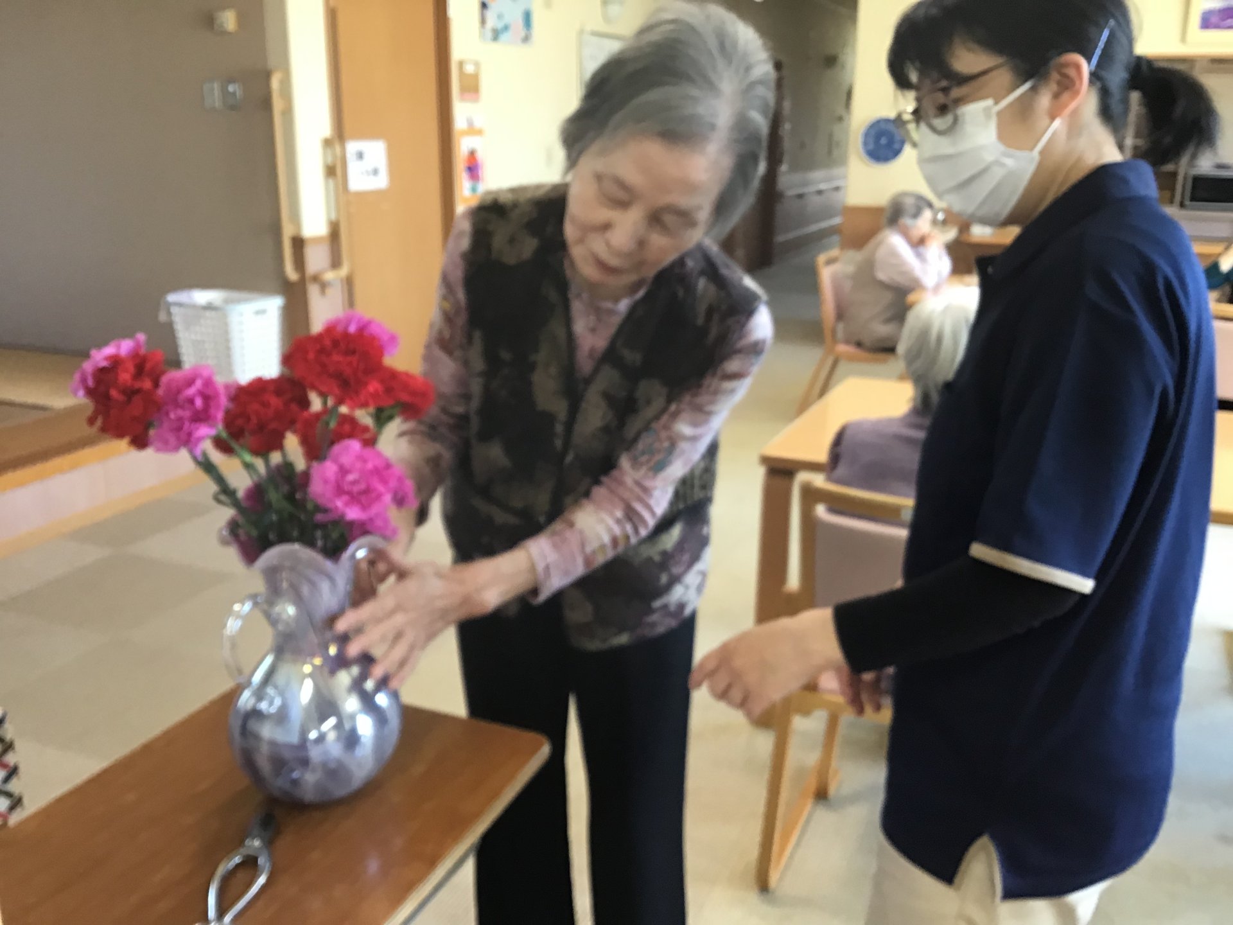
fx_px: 1104
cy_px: 462
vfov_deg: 45.4
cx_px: 616
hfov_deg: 58.4
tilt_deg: -15.4
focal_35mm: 31
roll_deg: -0.7
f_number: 2.4
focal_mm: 3.3
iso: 64
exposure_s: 1/30
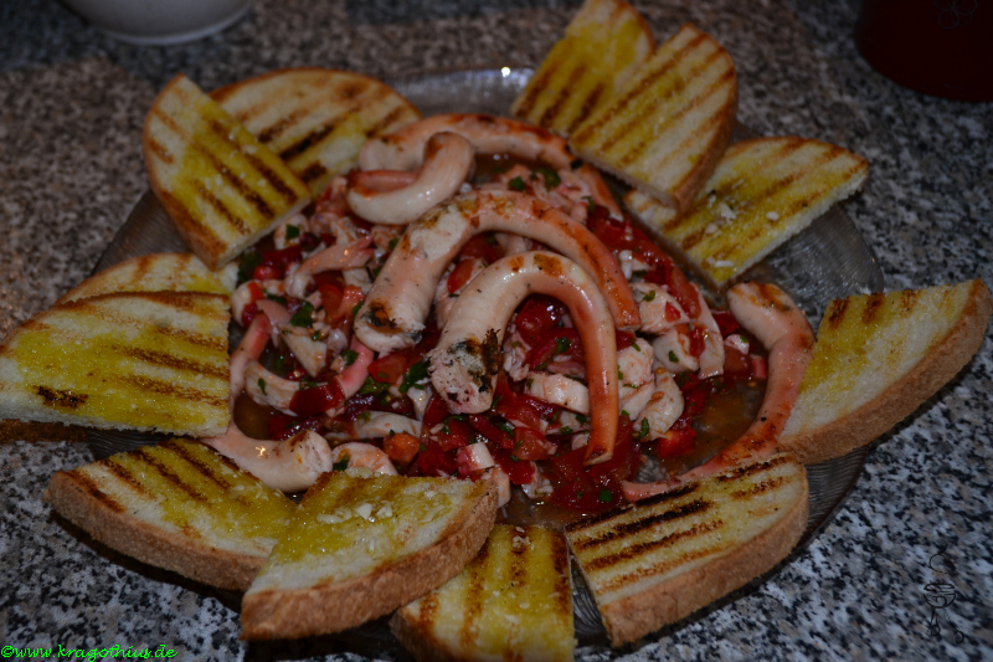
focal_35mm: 44
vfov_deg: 30.8
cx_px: 496
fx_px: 1200
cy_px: 331
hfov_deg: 45.0
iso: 200
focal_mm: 29
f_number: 4
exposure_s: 1/60
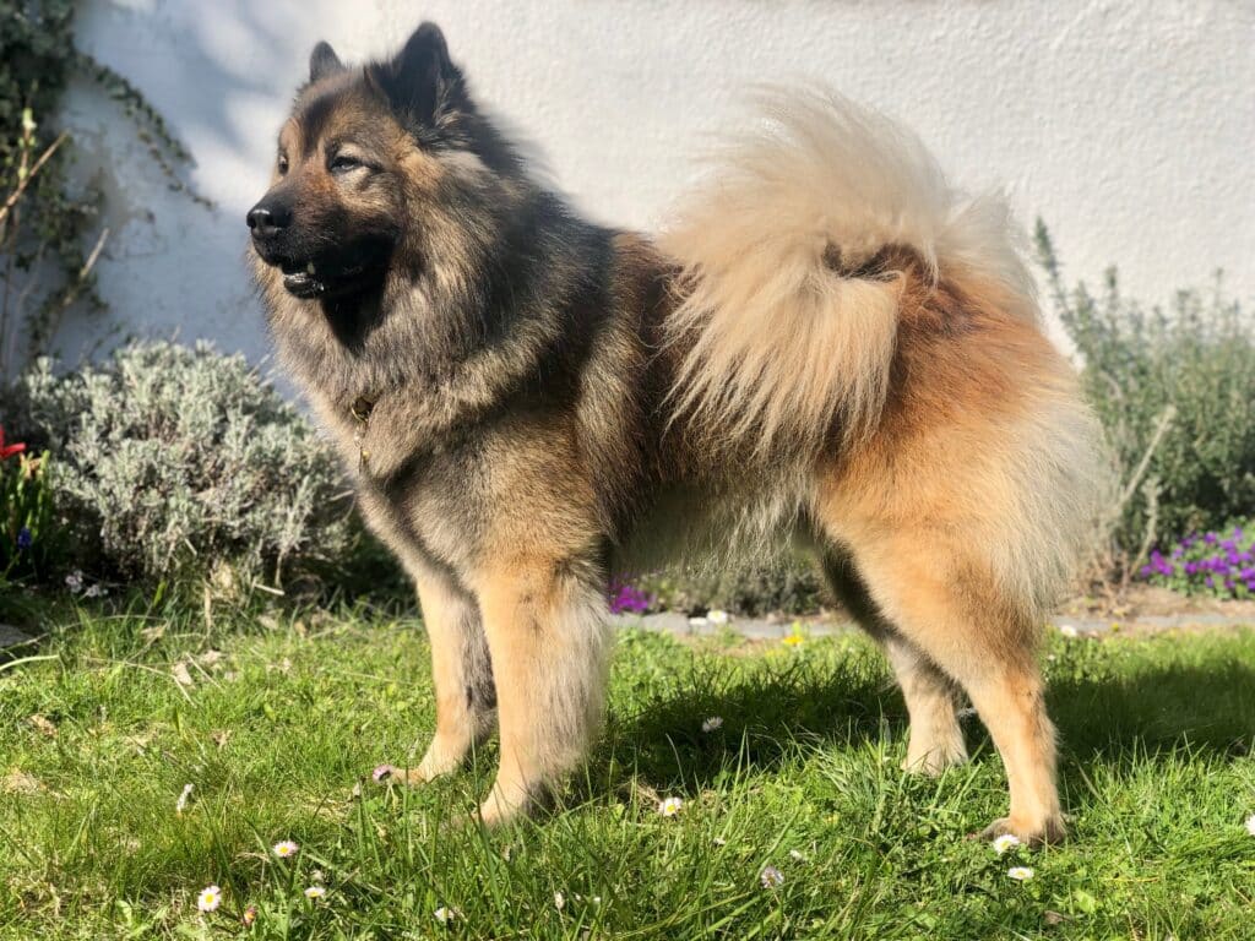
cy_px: 470
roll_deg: -1.2
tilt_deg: -6.2
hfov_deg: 36.8
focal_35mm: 52
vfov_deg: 28.0
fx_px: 1885
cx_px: 628
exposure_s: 1/1066
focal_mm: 6
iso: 16
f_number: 2.4
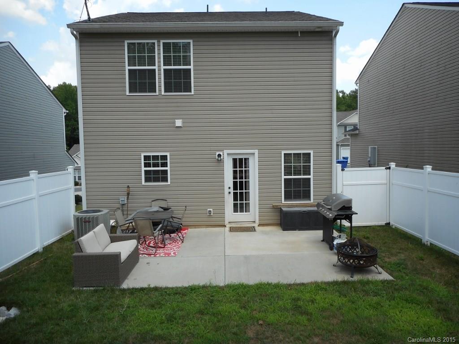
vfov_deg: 54.9
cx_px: 230
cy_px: 172
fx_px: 331
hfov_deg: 69.4
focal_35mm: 25
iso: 80
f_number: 3.7
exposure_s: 1/320
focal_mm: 4.5
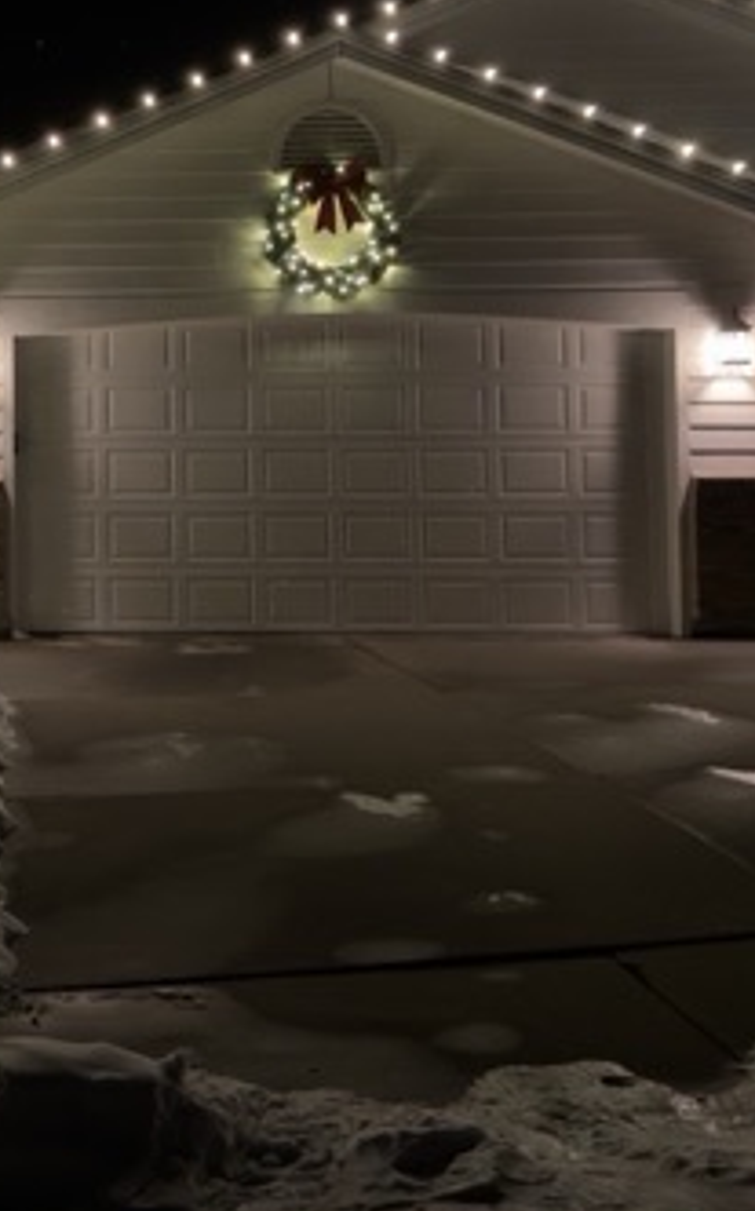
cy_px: 396
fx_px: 2276
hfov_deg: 17.7
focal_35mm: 69
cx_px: -222
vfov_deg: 29.6
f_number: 1.78
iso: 500
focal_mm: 6.76
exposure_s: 1/40
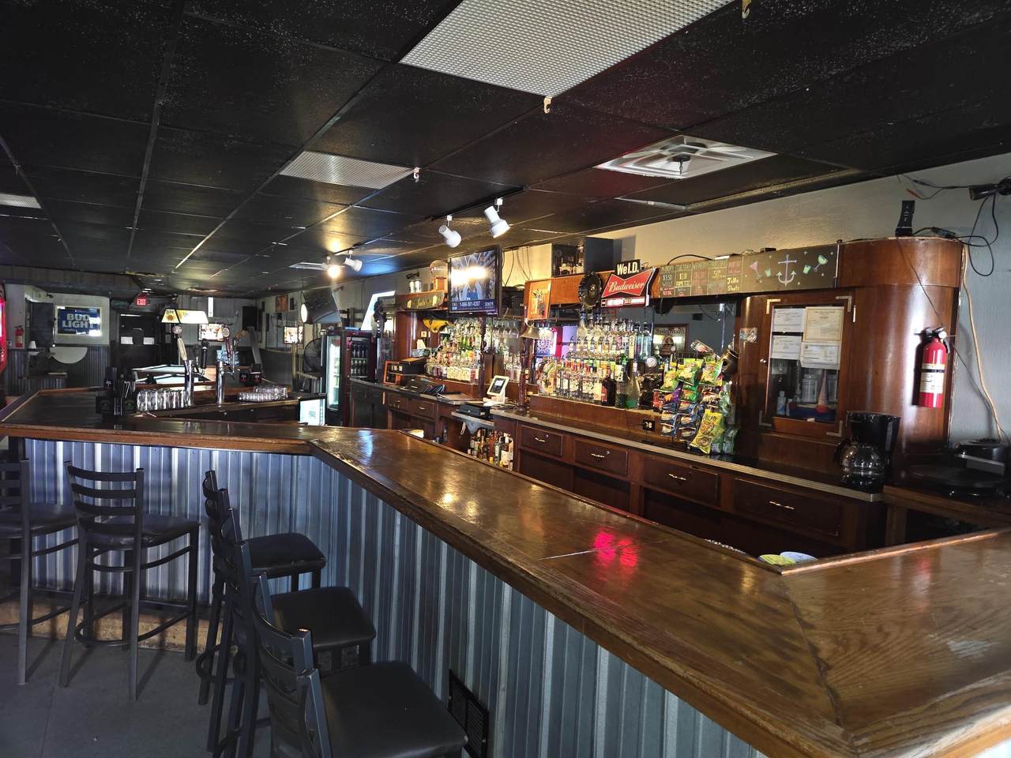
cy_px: 379
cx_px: 506
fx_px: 672
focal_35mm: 23
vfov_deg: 58.9
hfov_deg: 73.9
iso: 160
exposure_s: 1/12
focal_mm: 5.4
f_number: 1.8
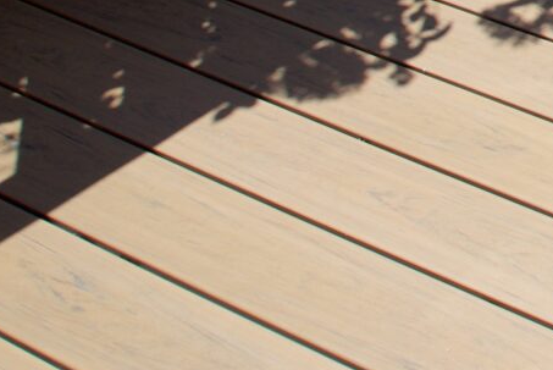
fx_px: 1476
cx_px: 1138
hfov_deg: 16.0
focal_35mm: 96
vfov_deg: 13.1
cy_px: -267
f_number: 8
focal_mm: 17
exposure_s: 1/160
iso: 100
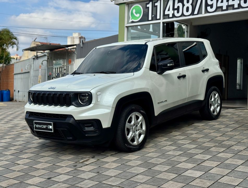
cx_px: 124
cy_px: 94
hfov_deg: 39.5
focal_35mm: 48
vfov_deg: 30.4
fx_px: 345
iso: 80
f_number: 1.78
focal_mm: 6.76
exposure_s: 1/12500
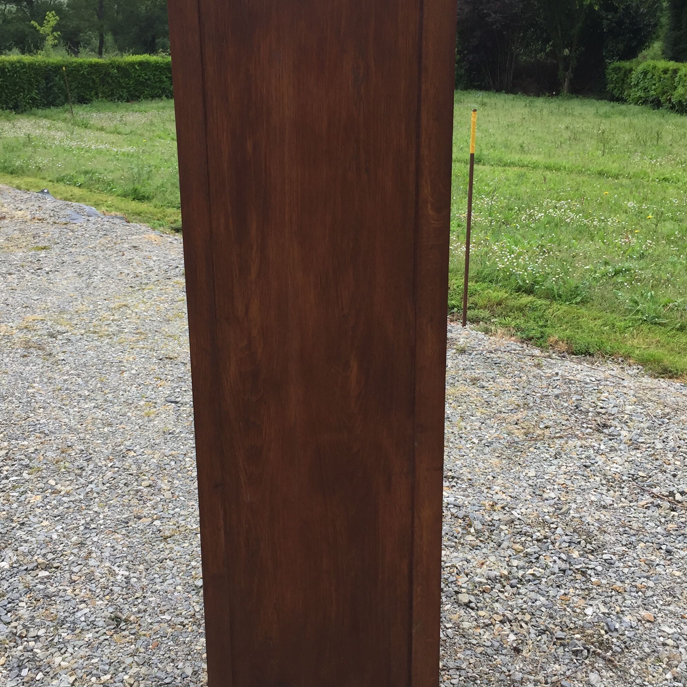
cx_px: 345
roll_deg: +0.9
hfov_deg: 40.0
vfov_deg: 40.0
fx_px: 943
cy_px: 348
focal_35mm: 42
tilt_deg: -22.7
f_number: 2.2
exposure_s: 1/370
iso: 32
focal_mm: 4.15
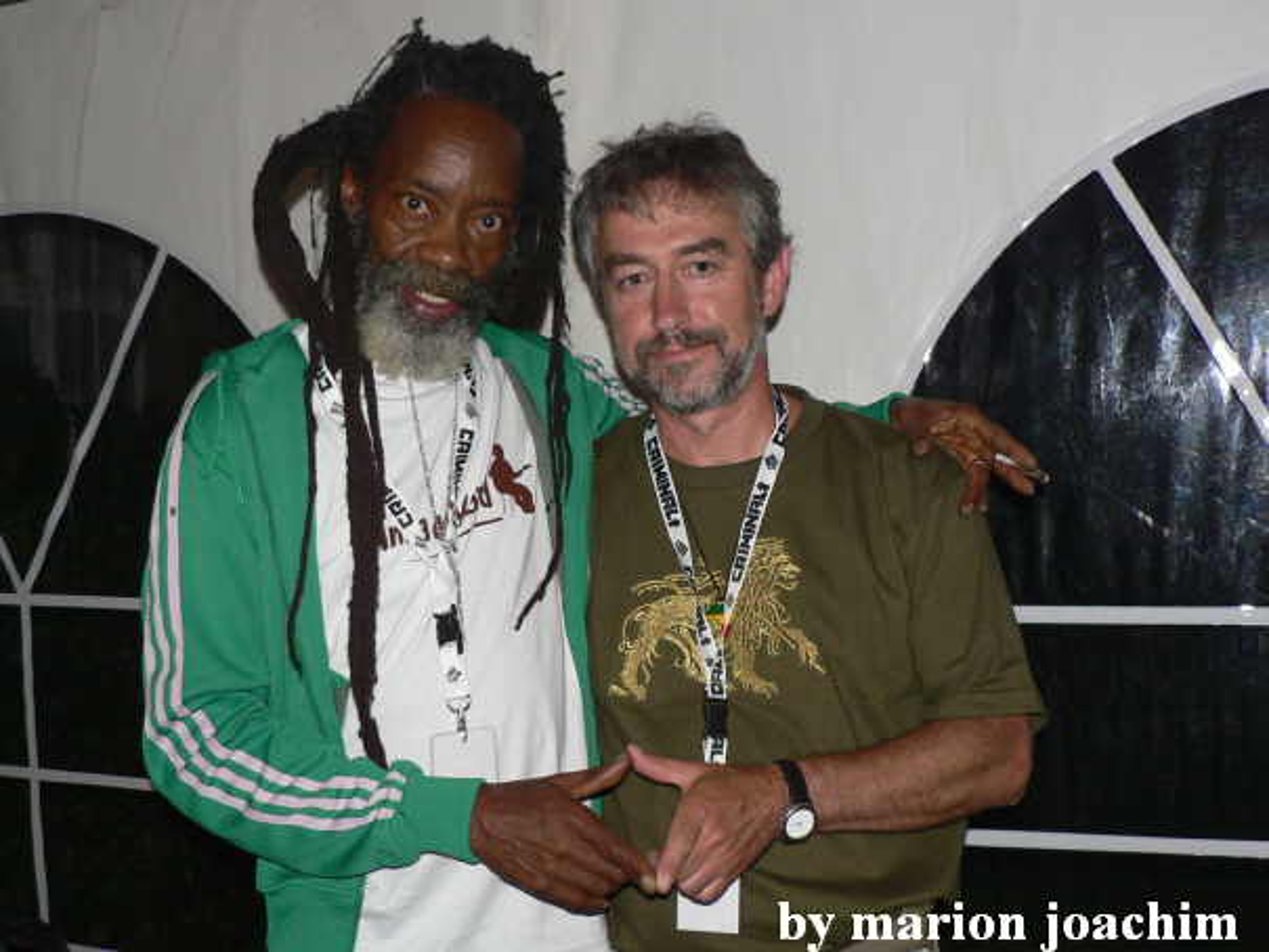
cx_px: 634
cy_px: 476
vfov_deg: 40.7
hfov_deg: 52.6
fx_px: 1283
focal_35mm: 35
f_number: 2.8
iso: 100
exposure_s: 1/60
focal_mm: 6
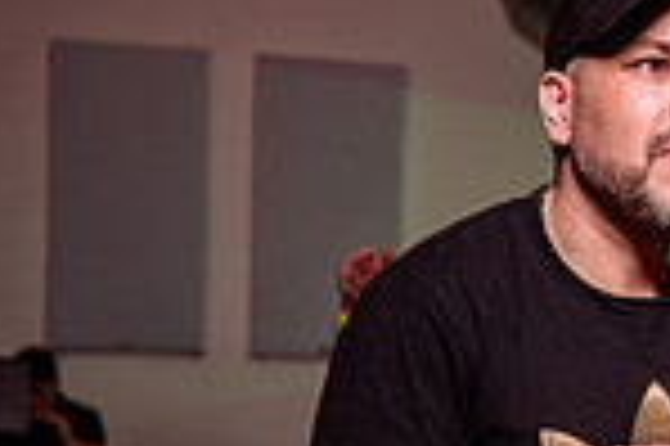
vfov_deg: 11.5
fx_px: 2175
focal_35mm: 117
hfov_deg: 16.7
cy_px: 502
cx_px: 836
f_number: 3.2
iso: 800
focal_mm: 30
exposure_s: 1/60
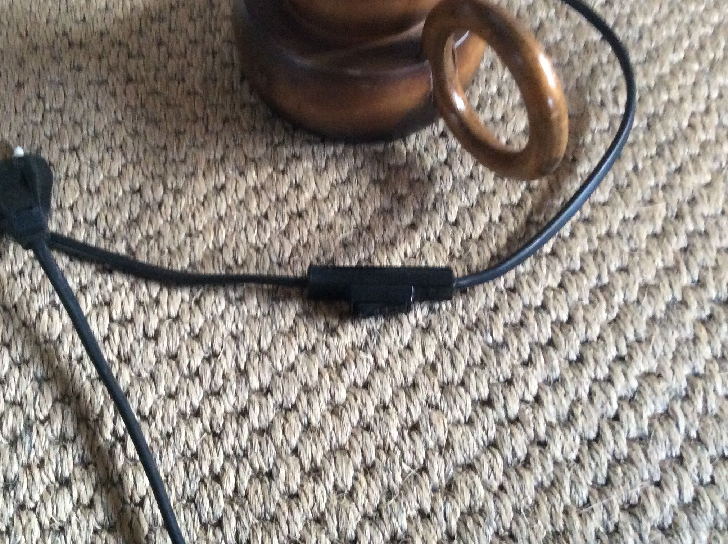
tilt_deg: -58.1
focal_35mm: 41
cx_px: 296
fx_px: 861
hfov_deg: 45.6
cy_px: 216
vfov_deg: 34.9
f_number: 2.4
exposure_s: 1/17
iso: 320
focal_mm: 3.3
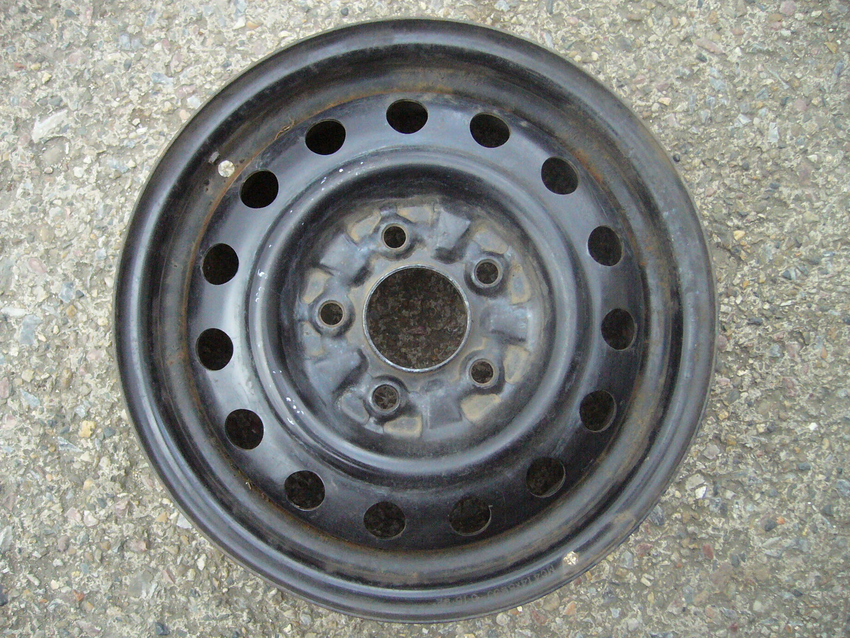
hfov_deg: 52.6
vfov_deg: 40.7
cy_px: 319
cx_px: 425
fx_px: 859
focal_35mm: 35
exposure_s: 1/320
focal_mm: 5.8
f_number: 2.8
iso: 400
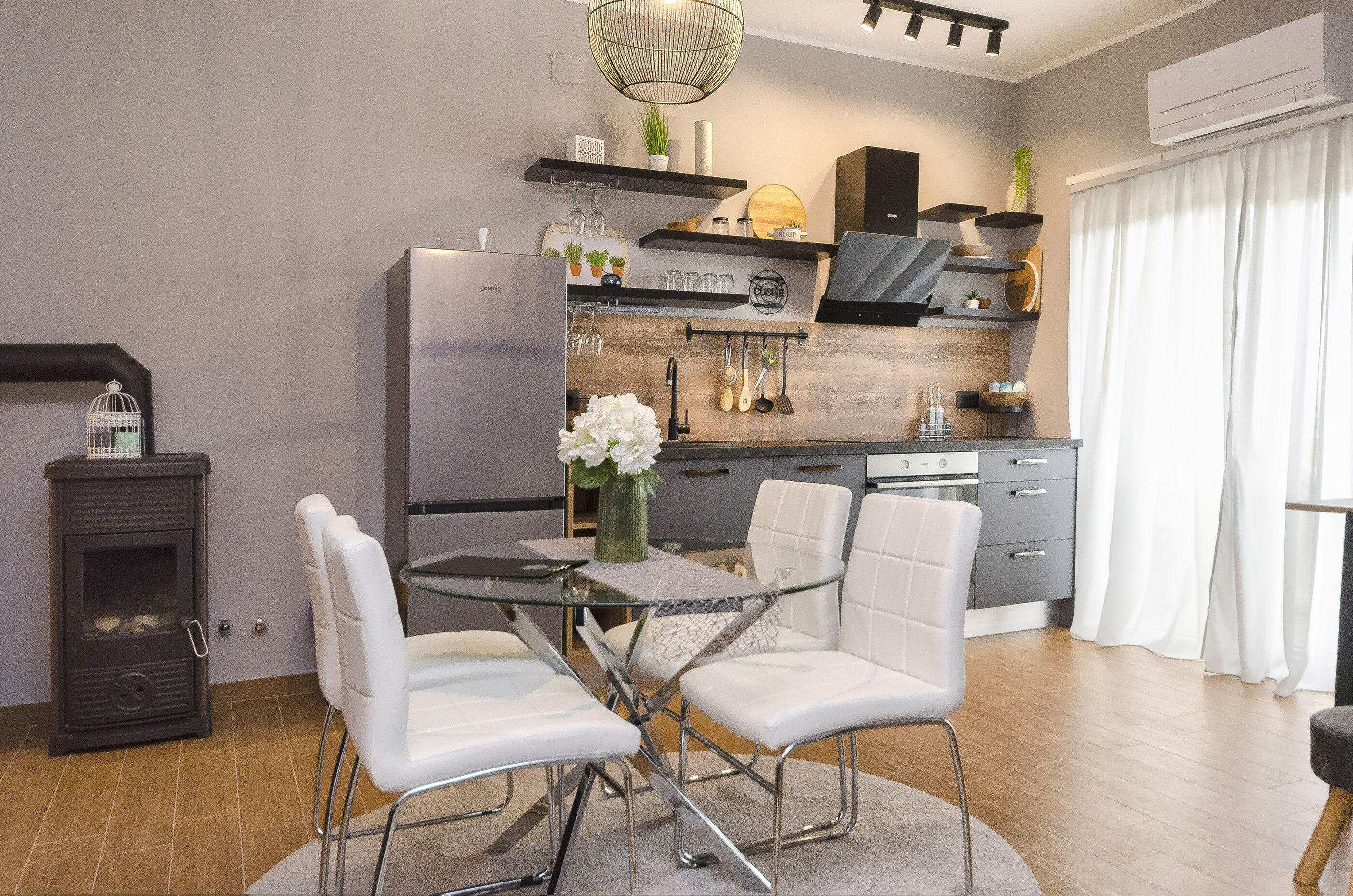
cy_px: 448
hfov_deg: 67.5
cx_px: 676
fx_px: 1013
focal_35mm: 27
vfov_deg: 47.7
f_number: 5.3
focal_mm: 18
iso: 2200
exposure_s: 1/60
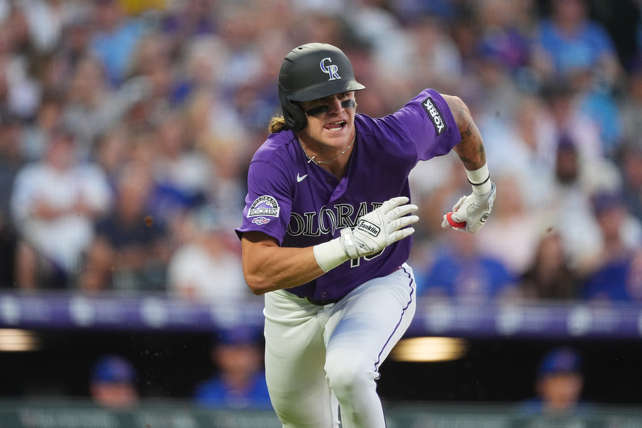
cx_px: 321
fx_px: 10696
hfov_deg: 3.4
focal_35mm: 600
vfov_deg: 2.3
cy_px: 214
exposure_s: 1/2000
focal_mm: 600
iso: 4000
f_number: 4
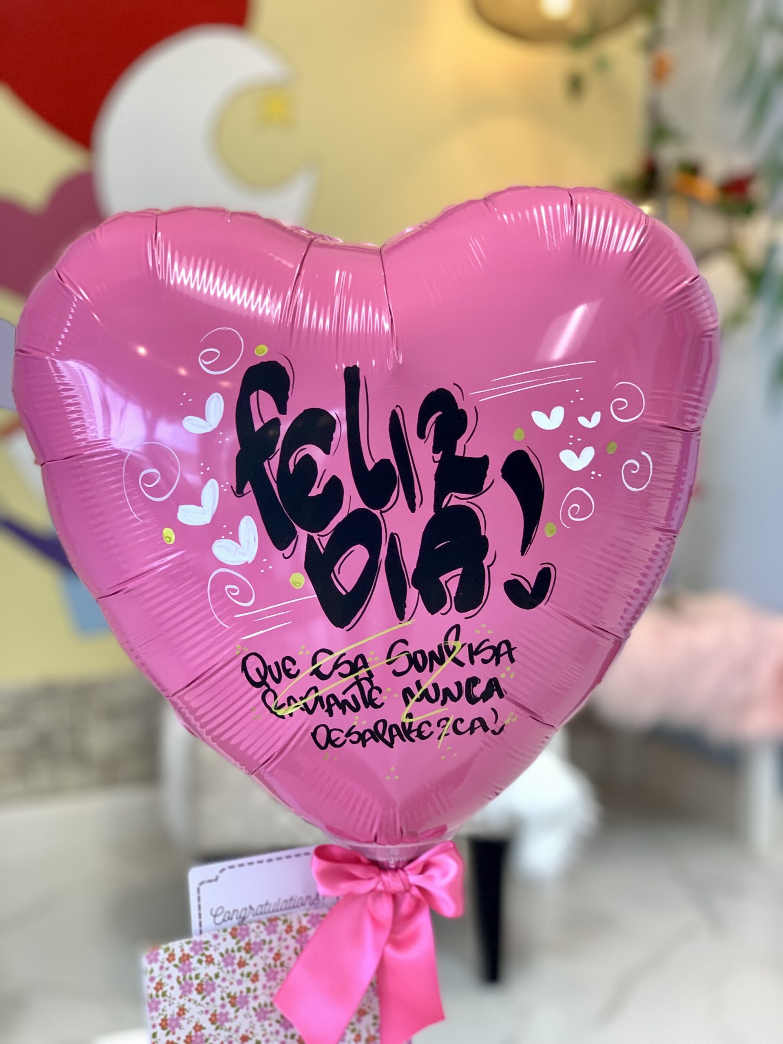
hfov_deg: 28.0
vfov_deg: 36.8
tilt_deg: -6.4
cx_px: 392
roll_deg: +0.1
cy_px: 522
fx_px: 1568
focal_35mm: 52
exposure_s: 1/60
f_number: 2.4
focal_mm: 6
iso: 100
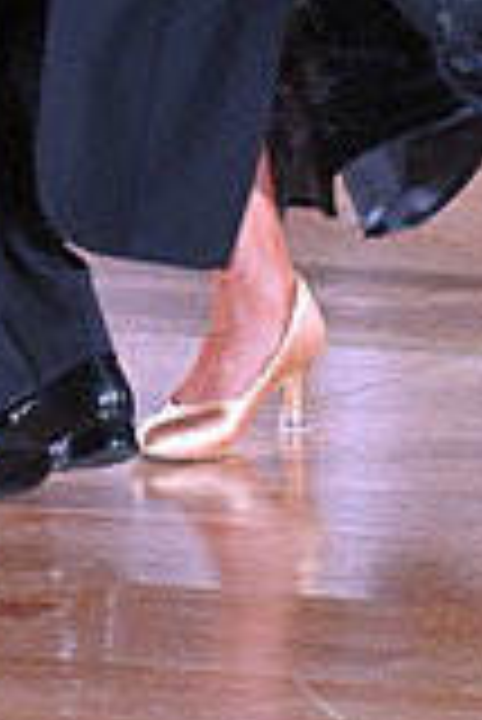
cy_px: -356
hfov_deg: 2.6
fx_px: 10540
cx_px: 227
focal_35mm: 526
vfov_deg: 3.9
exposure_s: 1/400
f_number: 4
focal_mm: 145
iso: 5000
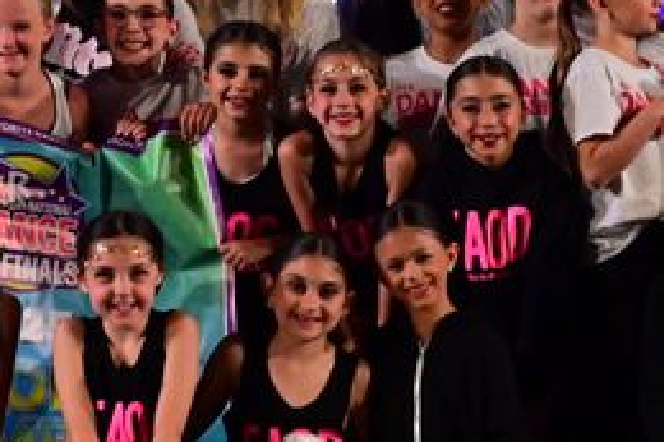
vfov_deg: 6.8
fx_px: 3666
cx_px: 72
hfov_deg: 10.3
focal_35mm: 199
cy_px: -309
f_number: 4
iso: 2500
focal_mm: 34.5
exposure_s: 1/800
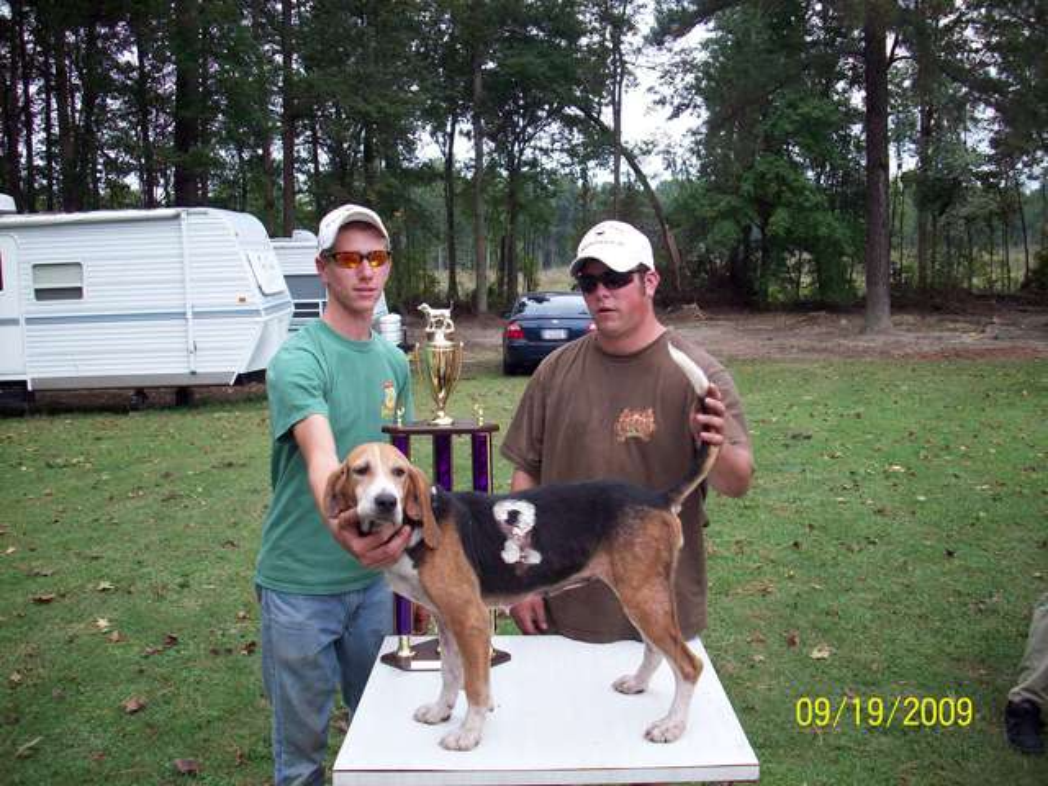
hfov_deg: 50.1
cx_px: 524
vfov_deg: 38.7
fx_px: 1120
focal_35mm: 37
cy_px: 393
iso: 80
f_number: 2.8
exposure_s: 1/309
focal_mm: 6.2
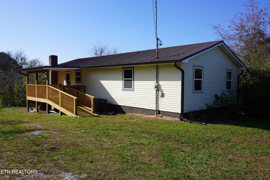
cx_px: 135
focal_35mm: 30
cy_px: 90
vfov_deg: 43.5
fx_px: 225
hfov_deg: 62.0
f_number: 10
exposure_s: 1/160
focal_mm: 20
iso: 100
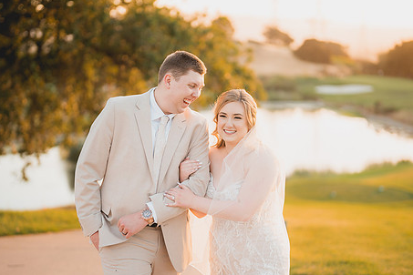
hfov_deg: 31.4
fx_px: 734
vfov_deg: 21.2
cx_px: 208
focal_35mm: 64
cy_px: 150
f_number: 1.2
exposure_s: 1/500
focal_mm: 50
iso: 125
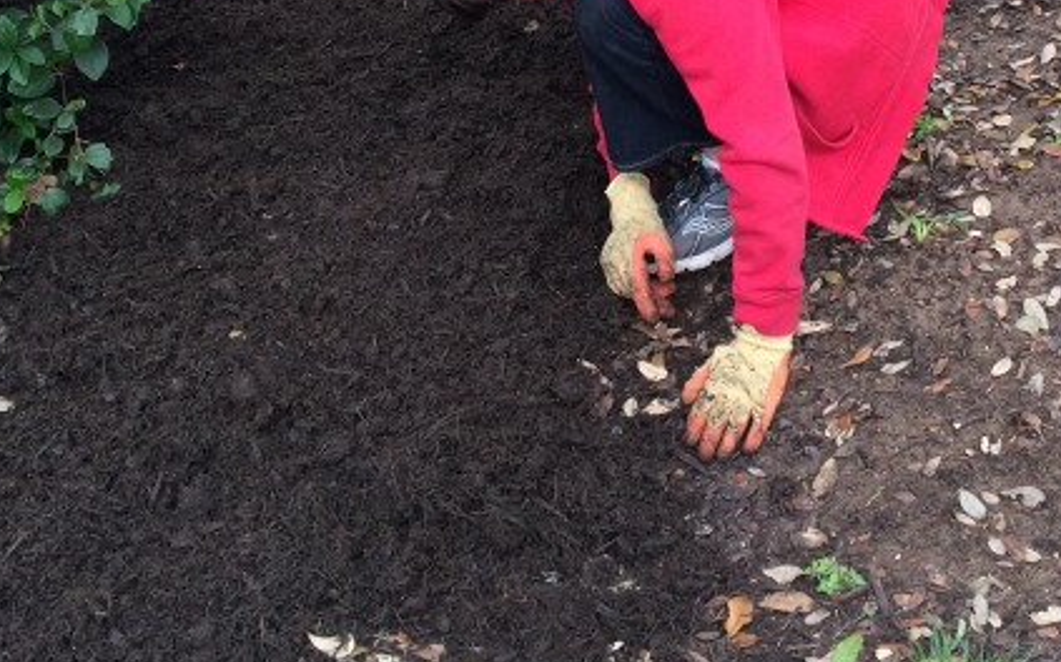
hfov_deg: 32.7
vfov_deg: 19.9
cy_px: -92
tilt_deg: -23.0
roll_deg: +12.0
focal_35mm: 62
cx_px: 722
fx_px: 1792
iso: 64
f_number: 2.2
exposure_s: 1/120
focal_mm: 4.15
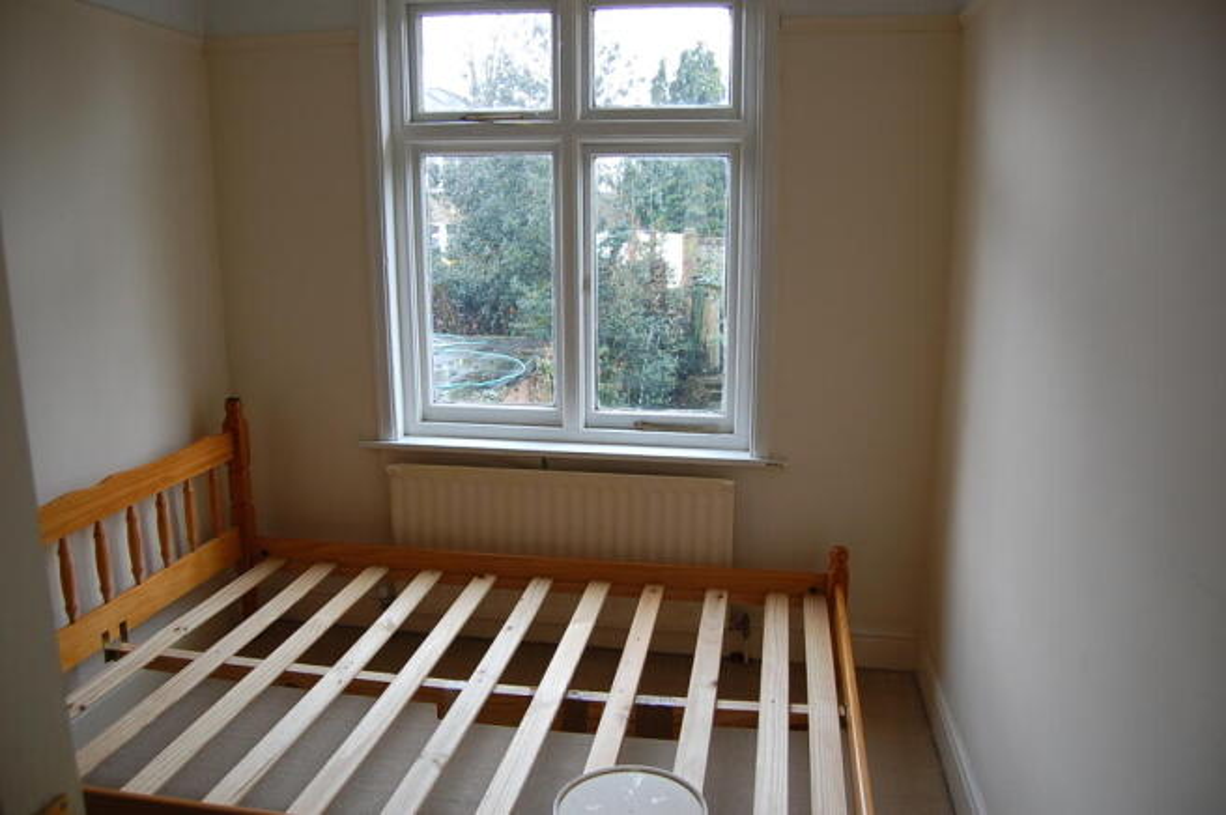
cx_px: 613
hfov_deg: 67.4
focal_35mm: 27
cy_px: 408
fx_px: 919
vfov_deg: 47.8
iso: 400
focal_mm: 18
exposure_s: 1/80
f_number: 4.5
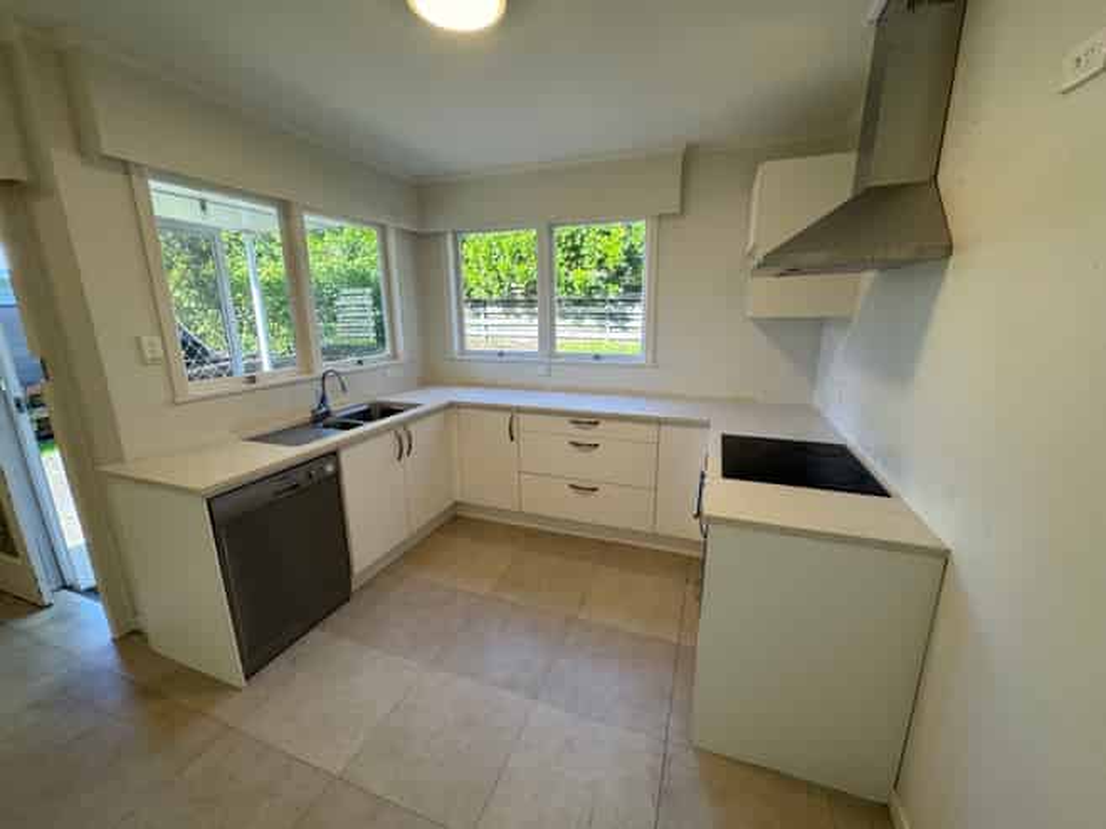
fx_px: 447
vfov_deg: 85.6
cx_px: 553
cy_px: 414
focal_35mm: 14
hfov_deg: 102.1
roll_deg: +0.2
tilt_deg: -14.0
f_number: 2.2
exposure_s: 1/100
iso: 40
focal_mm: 2.22
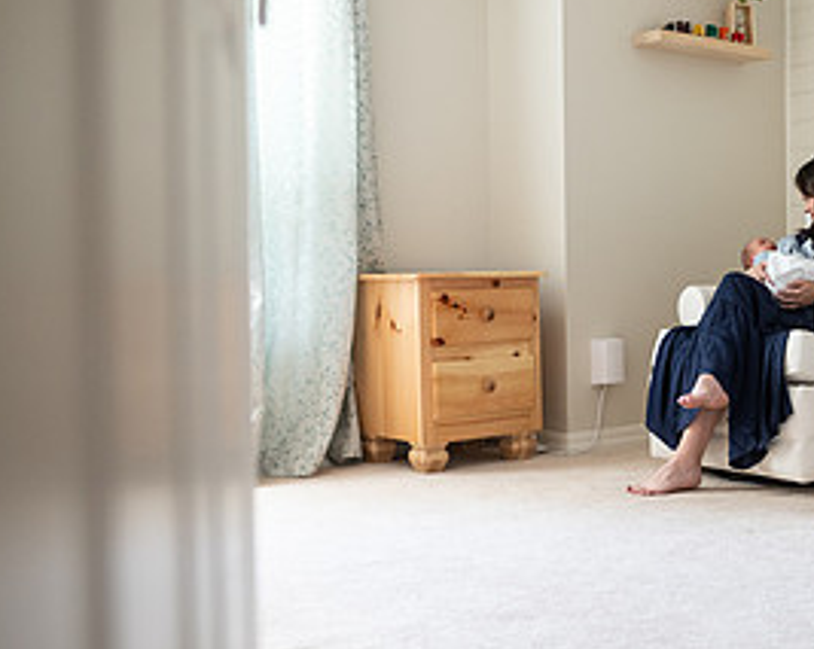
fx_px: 1179
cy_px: 297
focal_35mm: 49
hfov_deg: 36.3
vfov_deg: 30.8
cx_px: 695
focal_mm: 24
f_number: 1.8
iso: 800
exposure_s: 1/60
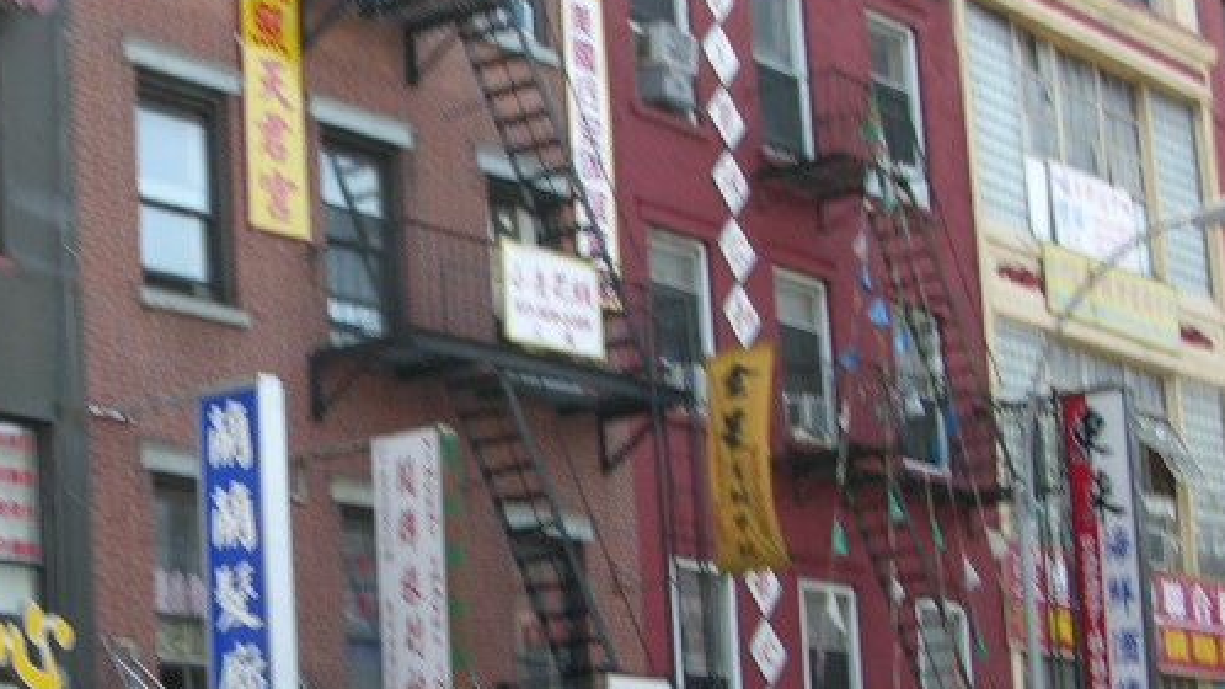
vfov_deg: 12.8
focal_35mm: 94
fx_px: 3053
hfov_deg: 22.2
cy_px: 514
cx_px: 162
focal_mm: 10.7
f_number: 4.1
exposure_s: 1/80.9
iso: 50
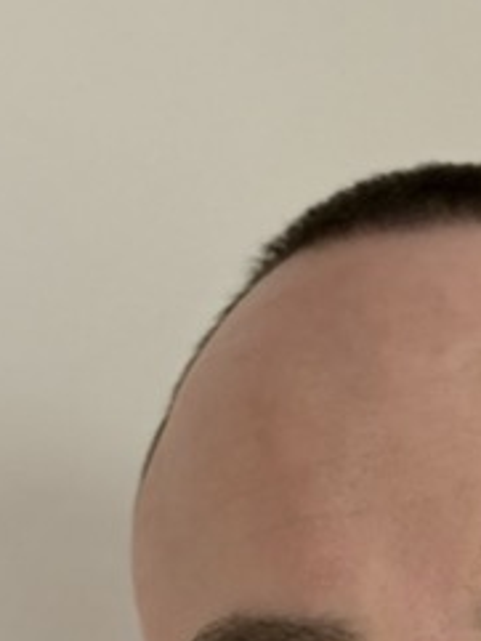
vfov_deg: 9.6
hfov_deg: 7.4
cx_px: 555
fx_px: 3684
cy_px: 979
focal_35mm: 199
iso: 125
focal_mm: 6.76
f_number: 1.78
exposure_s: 1/106
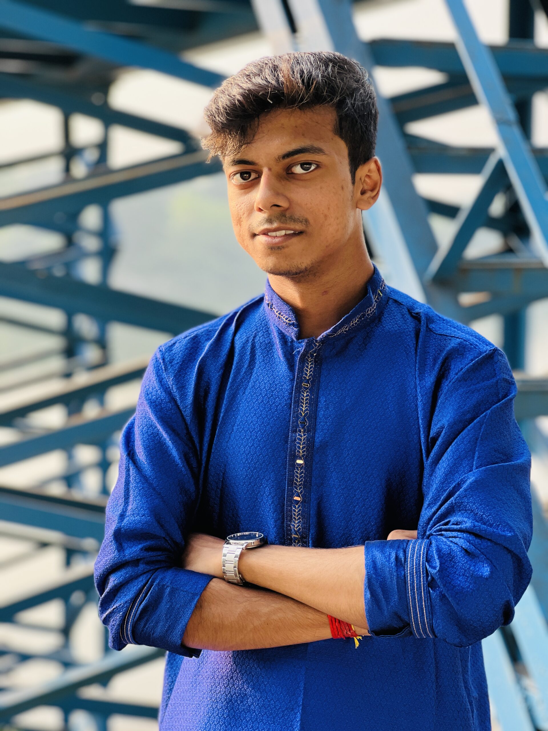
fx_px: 1625
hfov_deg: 19.1
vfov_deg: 25.3
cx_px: 274
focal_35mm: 77
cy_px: 366
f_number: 2.8
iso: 50
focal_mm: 9
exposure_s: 1/121
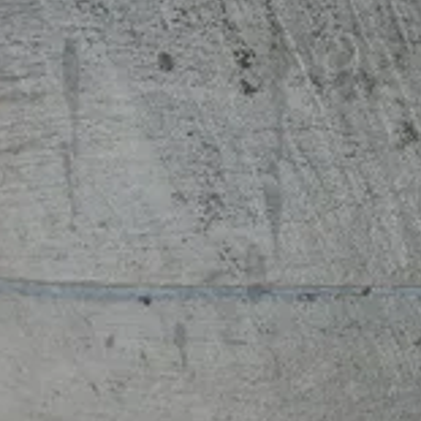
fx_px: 881
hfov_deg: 25.8
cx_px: 399
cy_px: 212
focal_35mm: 64
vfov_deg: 26.9
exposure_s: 1/400
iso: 64
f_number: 3
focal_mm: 5
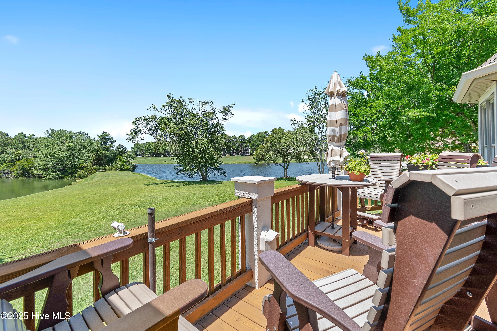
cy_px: 166
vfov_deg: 77.3
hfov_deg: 100.4
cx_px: 248
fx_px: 207
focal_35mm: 15
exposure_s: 1/125
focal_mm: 10
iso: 100
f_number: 5.6
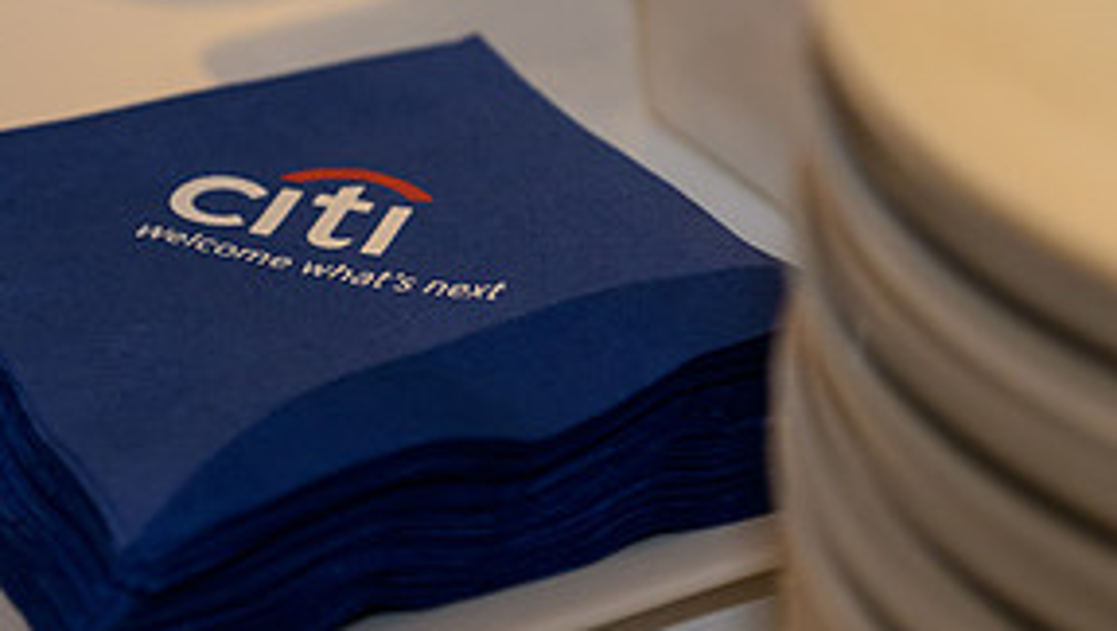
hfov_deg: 14.5
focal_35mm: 148
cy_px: 236
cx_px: 315
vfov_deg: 8.2
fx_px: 4387
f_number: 3.2
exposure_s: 1/125
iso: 1600
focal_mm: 70
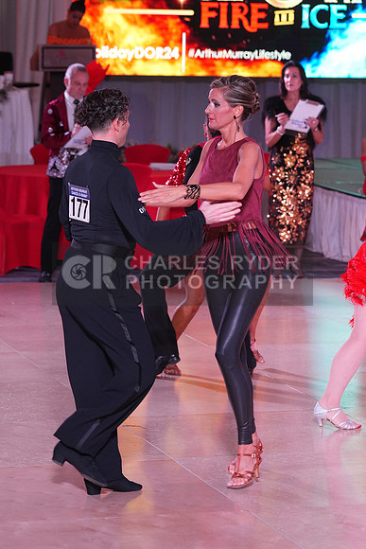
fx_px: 2332
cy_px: 274
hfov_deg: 9.0
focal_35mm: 153
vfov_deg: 13.4
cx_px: 183
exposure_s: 1/250
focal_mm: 153
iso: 2000
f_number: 5.6
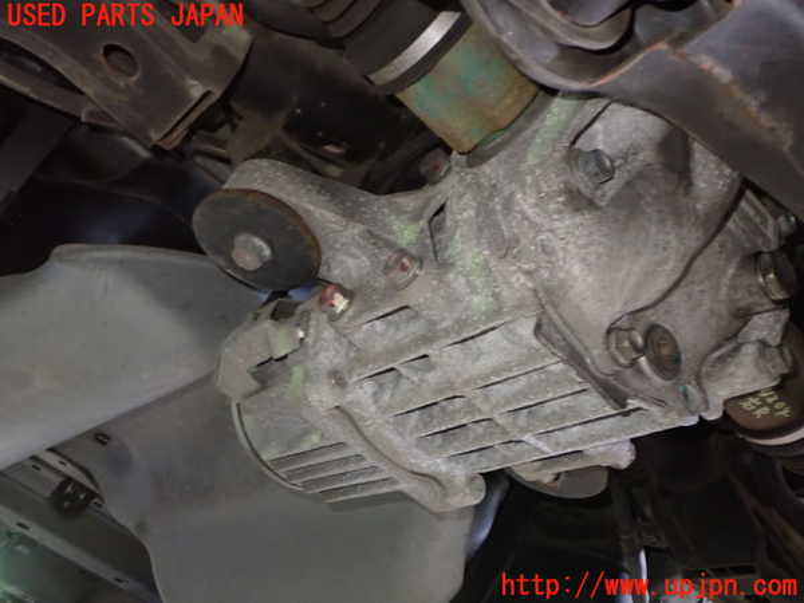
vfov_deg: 39.7
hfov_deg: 51.4
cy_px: 302
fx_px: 836
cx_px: 402
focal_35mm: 36
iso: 800
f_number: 2.5
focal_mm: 6.37
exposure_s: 1/20
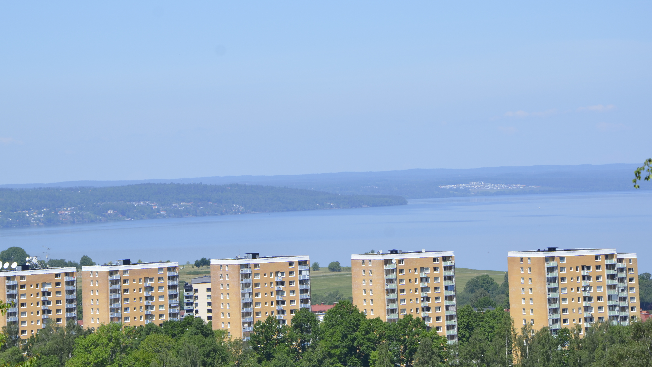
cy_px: 115
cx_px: 312
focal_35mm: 160
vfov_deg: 7.6
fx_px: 2760
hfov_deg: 13.5
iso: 110
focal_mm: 85
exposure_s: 1/250
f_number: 8
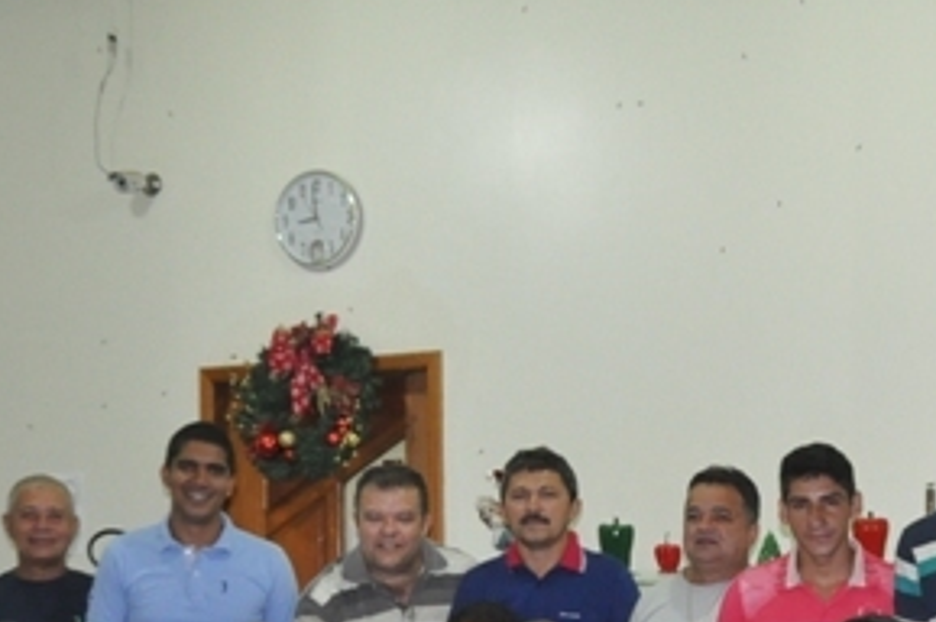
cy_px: 662
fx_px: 1896
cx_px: 790
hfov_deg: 27.0
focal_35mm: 73
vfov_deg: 18.0
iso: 2000
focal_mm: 22
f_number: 5
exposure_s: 1/60
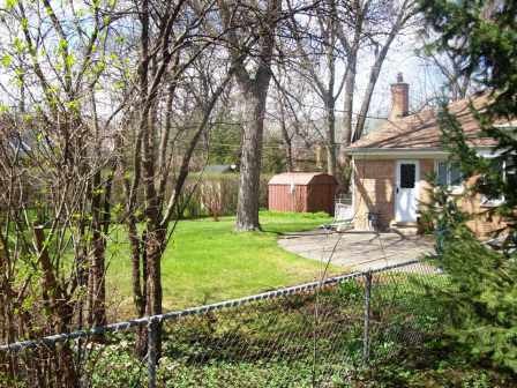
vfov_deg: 39.7
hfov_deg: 51.4
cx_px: 258
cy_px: 194
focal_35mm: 36
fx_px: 538
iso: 80
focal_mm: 6
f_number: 4.8
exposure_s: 1/247
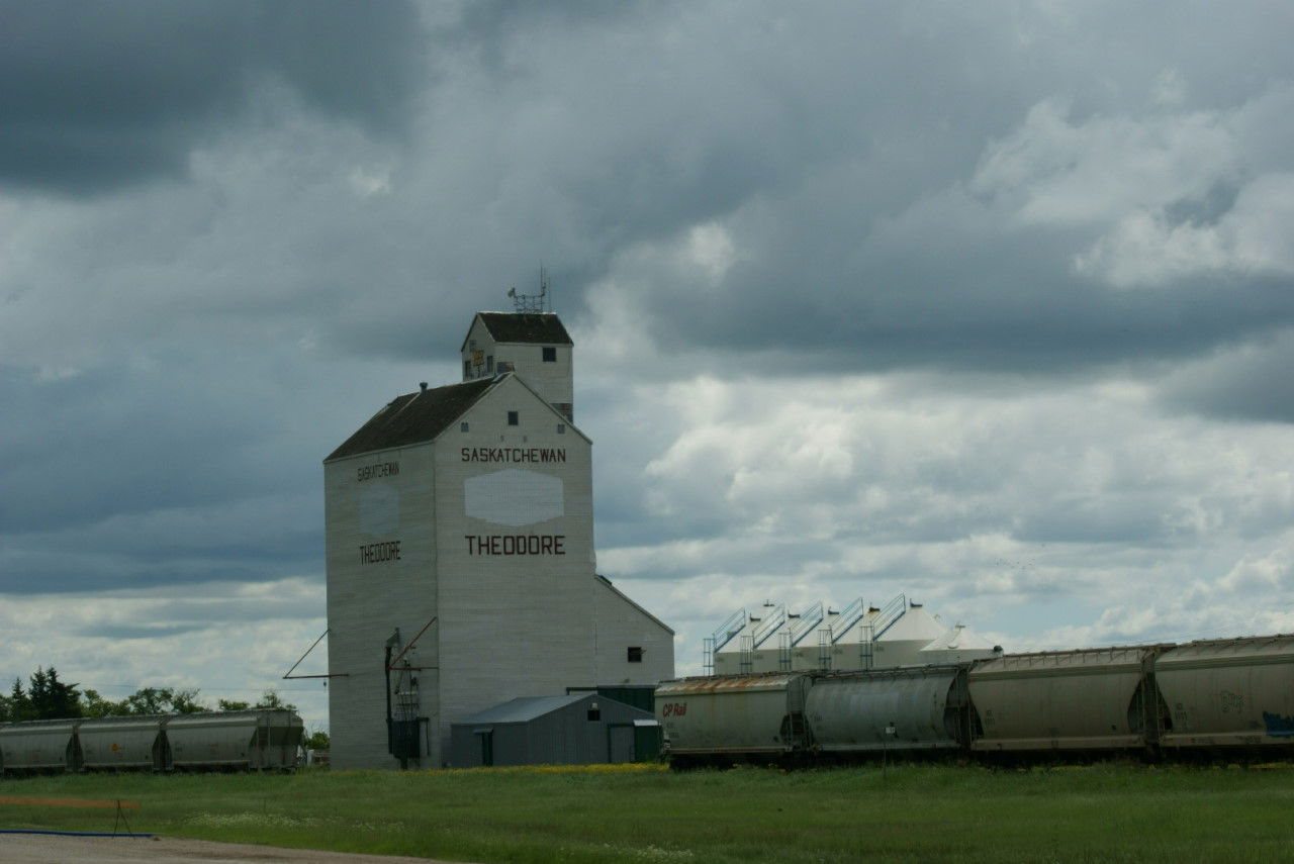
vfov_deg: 10.8
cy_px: 432
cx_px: 647
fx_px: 4585
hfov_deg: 16.1
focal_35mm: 128
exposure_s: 1/250
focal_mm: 85
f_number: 11
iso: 100
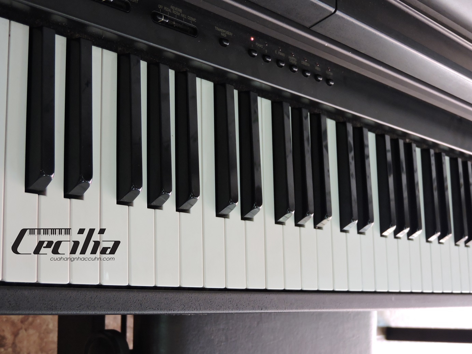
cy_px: 177
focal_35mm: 60
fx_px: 818
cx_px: 236
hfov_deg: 32.2
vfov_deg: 24.4
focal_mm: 10.7
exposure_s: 1/30
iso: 400
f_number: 3.7
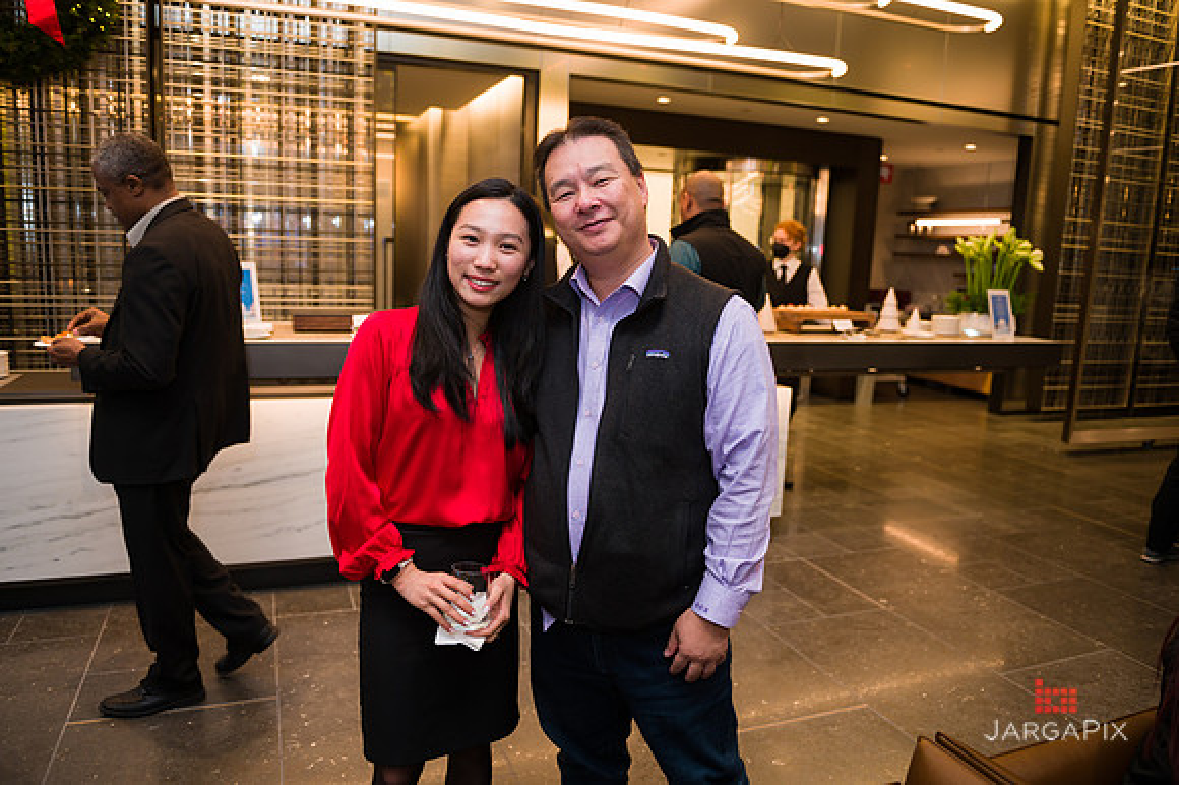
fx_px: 851
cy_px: 392
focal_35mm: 26
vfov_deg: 49.5
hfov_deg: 69.4
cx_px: 590
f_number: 3.2
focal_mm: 26
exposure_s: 1/160
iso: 400
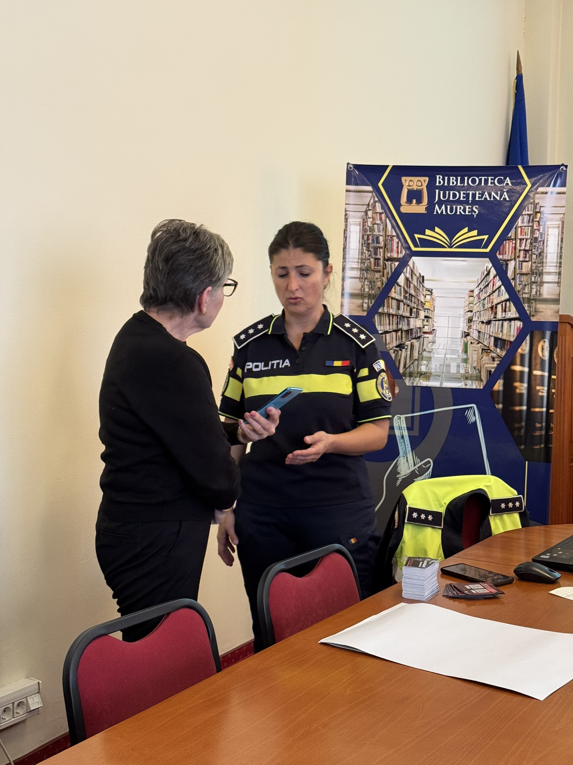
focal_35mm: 48
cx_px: 286
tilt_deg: -4.5
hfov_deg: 30.3
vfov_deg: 39.7
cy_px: 382
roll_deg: -0.8
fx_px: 1059
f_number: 1.78
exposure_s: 1/50
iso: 250
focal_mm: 6.76
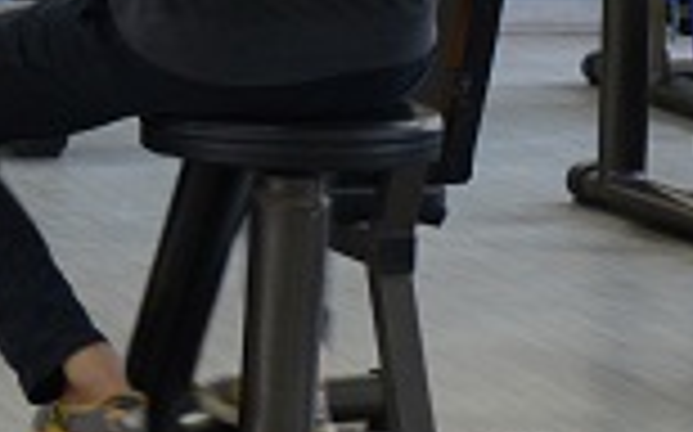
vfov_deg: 5.7
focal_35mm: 227
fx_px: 4284
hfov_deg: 9.0
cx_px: 1102
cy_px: -166
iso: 1600
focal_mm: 38
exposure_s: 1/30
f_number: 4.8
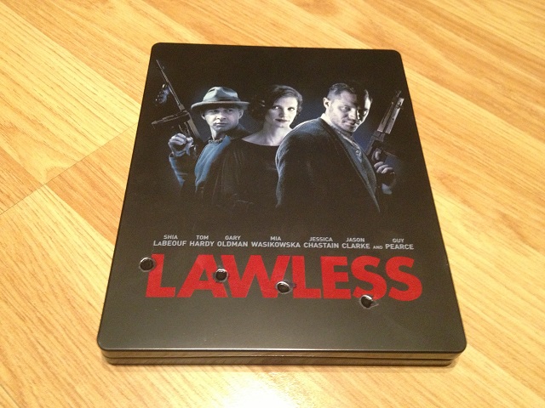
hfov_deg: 52.6
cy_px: 204
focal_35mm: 35
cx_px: 272
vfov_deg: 40.7
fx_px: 551
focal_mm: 4.28
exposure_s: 1/17
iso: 400
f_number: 2.4
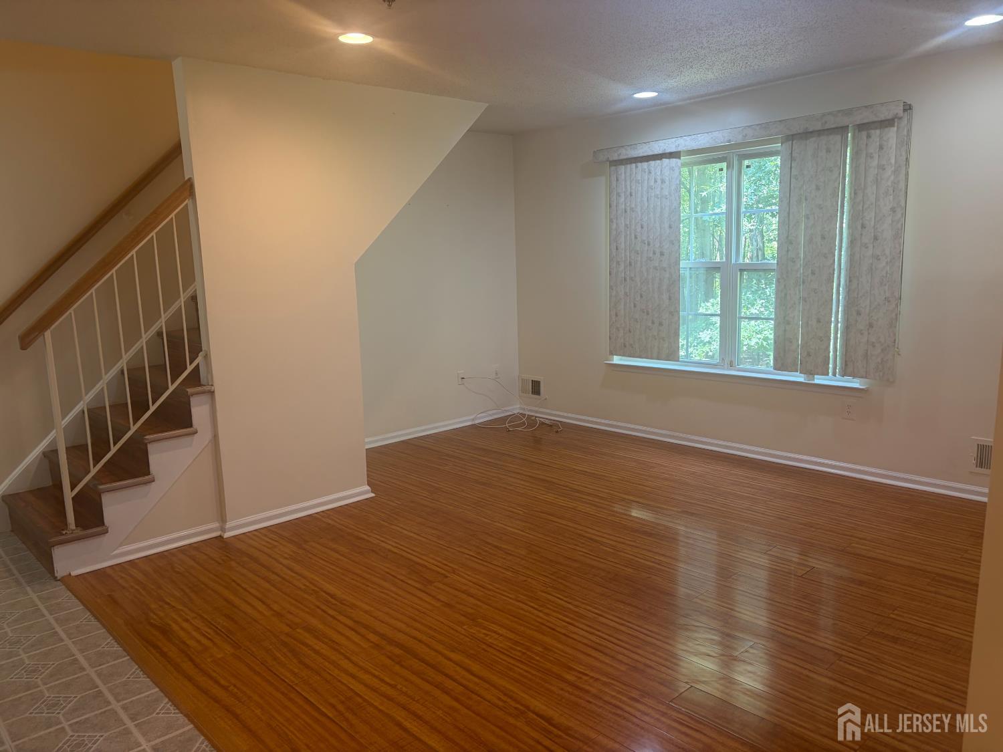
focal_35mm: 26
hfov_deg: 67.3
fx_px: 753
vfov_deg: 53.1
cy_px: 376
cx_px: 502
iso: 80
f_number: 1.6
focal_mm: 5.96
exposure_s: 1/60
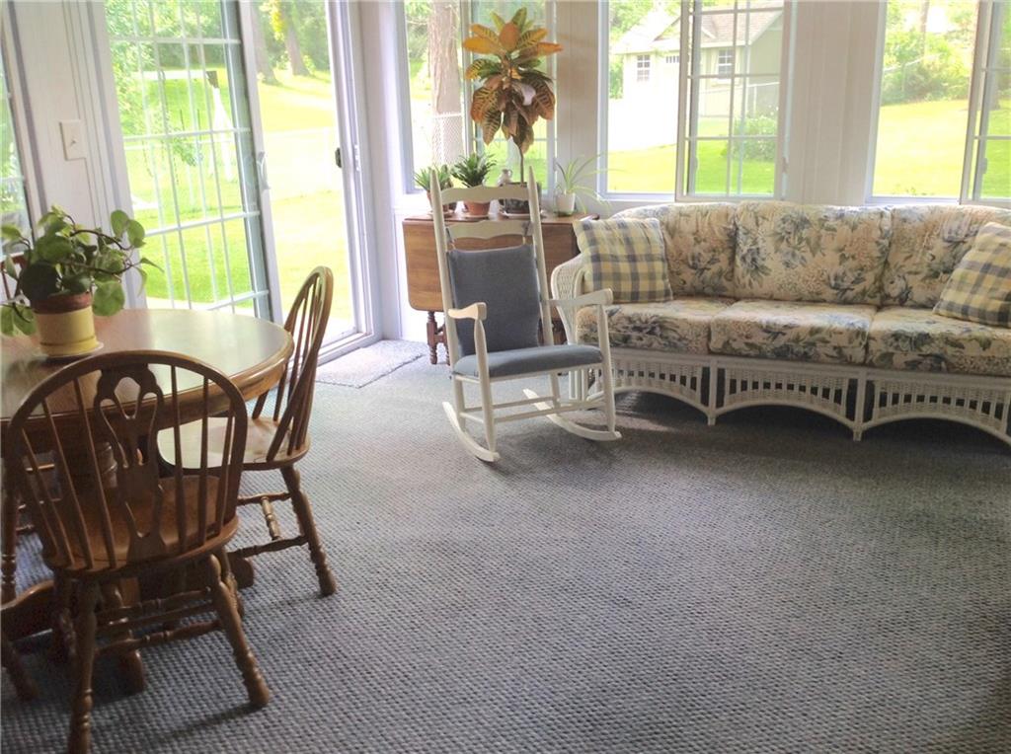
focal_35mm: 35
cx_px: 506
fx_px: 1020
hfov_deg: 52.7
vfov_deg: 40.6
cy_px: 377
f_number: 2.4
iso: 50
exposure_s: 1/17
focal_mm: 4.28
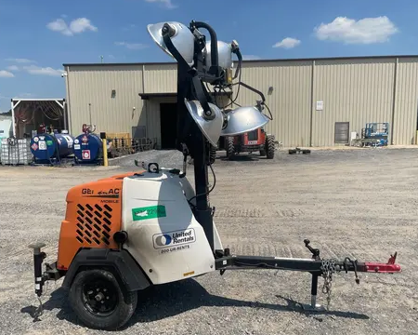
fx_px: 384
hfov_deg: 57.1
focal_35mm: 31
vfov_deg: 47.0
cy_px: 188
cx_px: 197
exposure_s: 1/7813
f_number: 1.6
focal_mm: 4.2
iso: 50
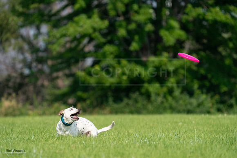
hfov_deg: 5.2
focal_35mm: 394
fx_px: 2594
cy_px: 79
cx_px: 118
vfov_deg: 3.5
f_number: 6.3
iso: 1600
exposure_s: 1/4000
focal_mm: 394
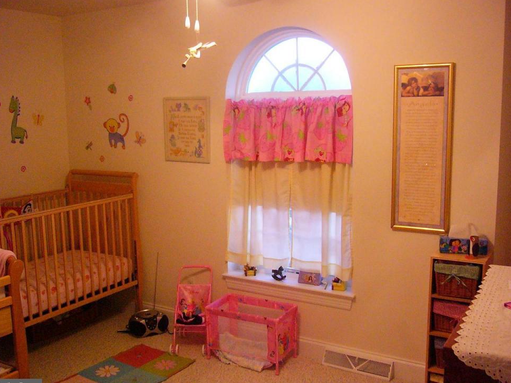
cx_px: 246
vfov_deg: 38.6
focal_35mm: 37
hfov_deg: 50.1
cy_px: 198
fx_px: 546
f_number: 2.8
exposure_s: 1/50
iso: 400
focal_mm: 5.8
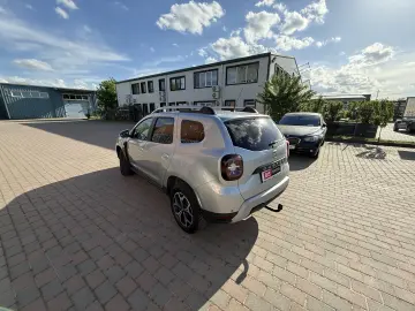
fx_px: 168
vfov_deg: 85.7
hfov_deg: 102.1
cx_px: 208
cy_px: 156
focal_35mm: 14
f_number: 2.2
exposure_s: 1/1368
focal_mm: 2.22
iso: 64
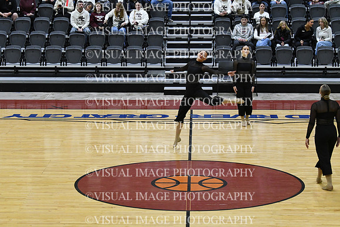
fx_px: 1105
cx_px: 170
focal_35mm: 117
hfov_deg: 17.5
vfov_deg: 11.7
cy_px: 114
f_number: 4
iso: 5000
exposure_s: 1/500
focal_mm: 78
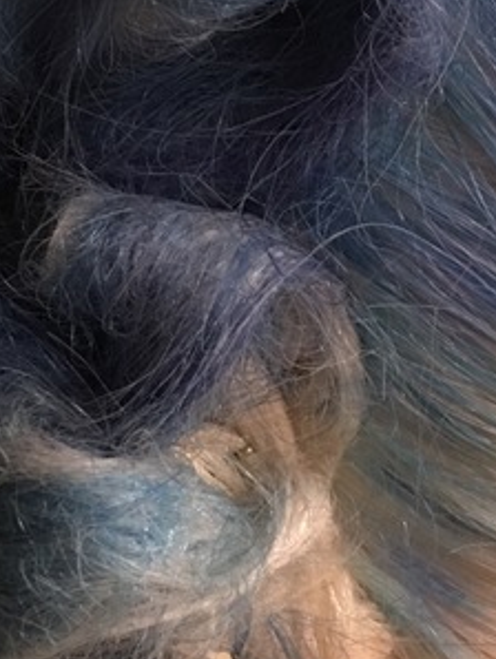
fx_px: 1583
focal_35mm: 83
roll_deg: -1.9
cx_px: 425
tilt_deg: -8.1
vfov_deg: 23.0
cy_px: 74
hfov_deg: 17.6
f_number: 2.2
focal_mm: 4.15
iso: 160
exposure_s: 1/4
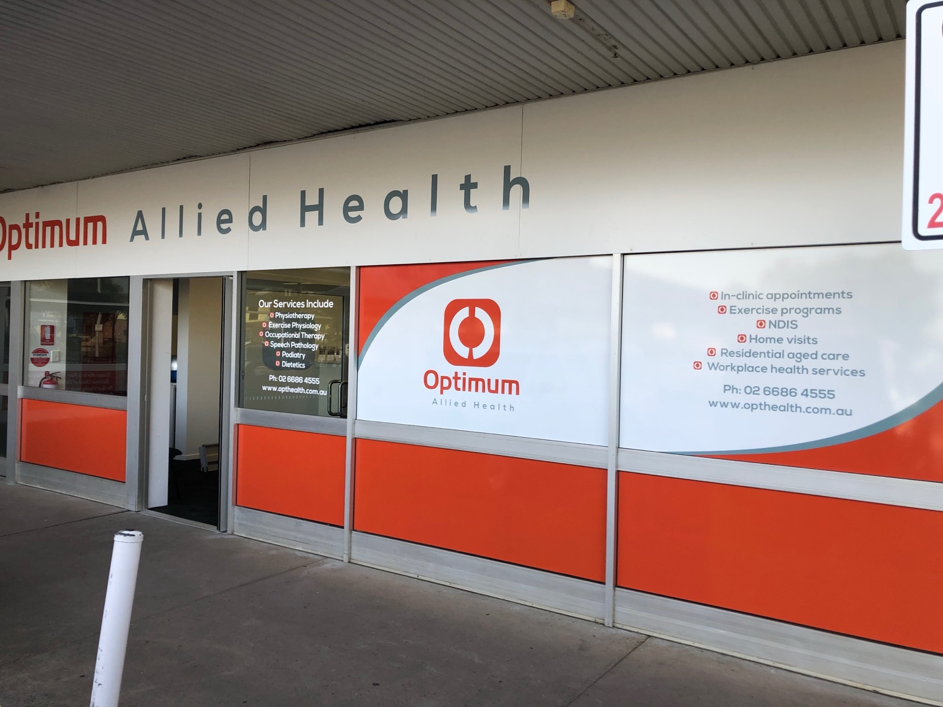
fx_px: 763
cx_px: 472
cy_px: 354
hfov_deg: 63.4
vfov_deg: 49.7
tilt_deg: +0.9
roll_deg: -1.1
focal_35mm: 28
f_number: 1.8
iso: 20
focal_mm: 3.99
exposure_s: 1/206
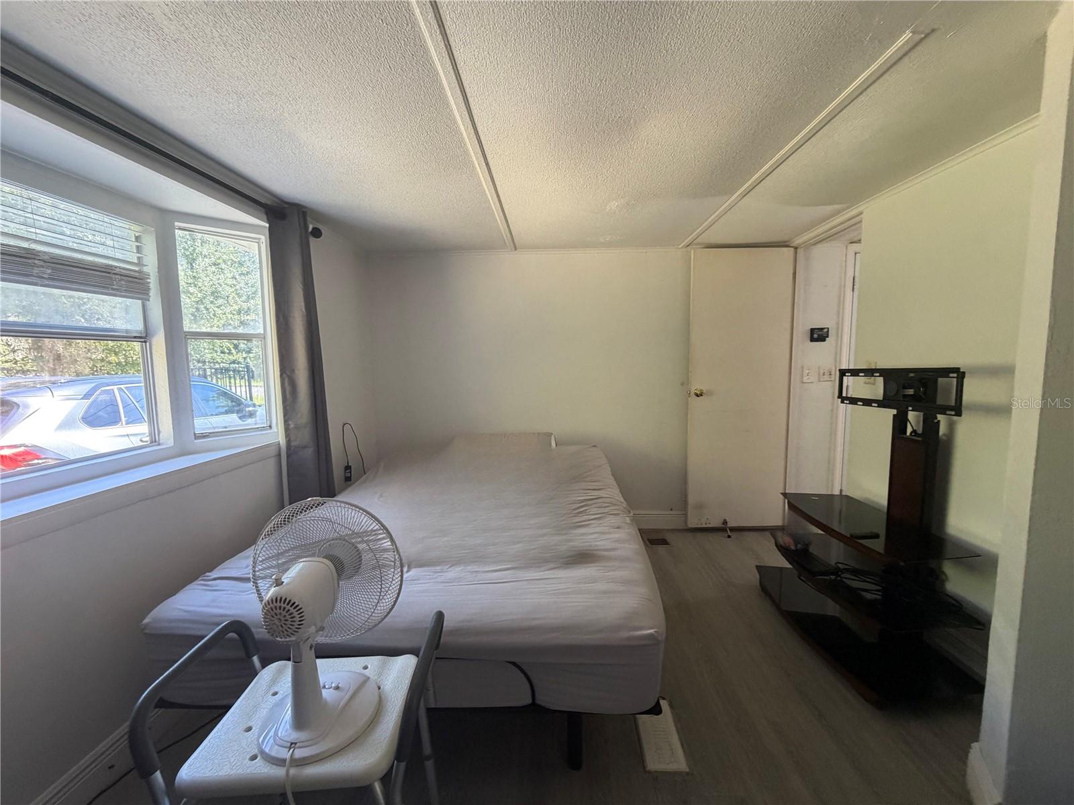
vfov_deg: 85.7
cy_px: 402
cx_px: 537
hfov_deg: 102.1
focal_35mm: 14
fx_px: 434
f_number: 2.2
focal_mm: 2.22
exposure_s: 1/94
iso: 320
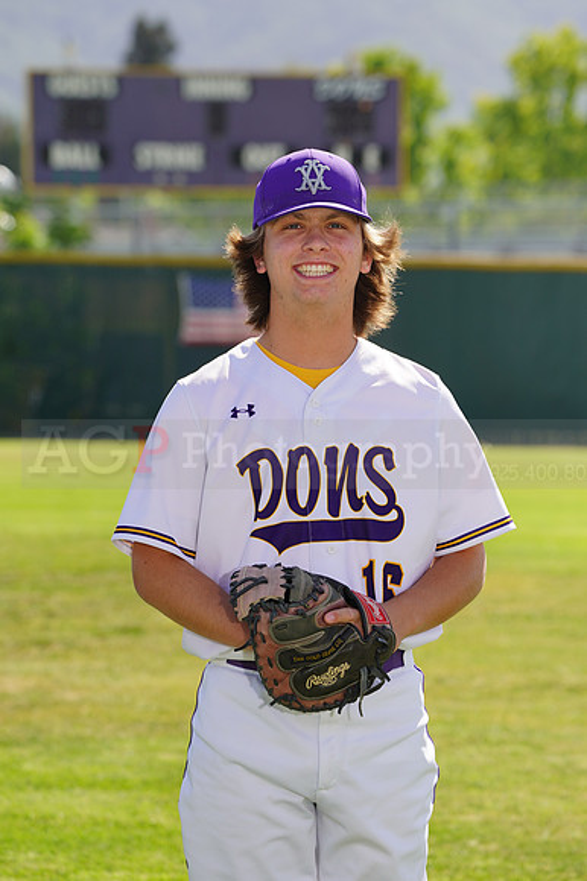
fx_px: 5191
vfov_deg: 9.7
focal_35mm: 212
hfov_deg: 6.5
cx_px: 294
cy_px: 440
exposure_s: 1/250
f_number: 8
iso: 100
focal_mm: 212
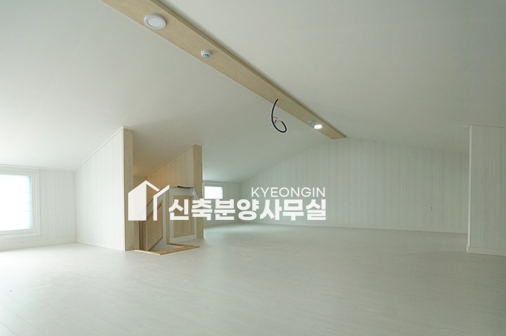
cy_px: 198
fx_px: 267
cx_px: 227
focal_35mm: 19
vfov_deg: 64.0
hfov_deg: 86.7
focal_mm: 10
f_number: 5.6
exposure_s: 1/50
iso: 800
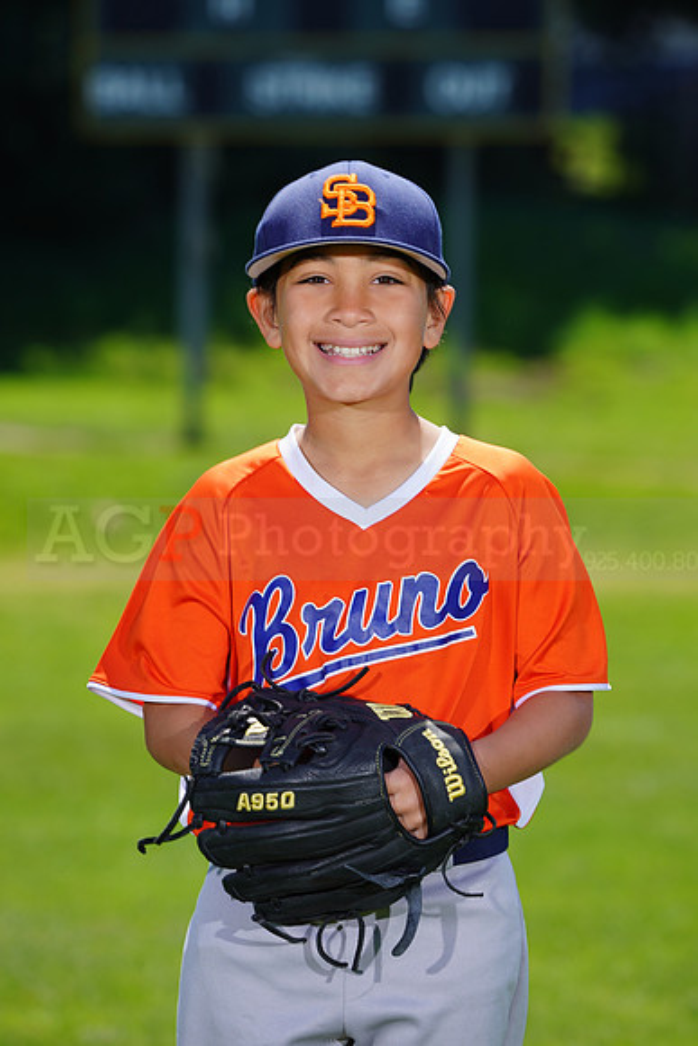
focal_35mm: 268
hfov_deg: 5.1
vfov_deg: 7.7
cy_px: 523
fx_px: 7789
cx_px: 349
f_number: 8
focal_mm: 268
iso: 100
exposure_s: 1/250
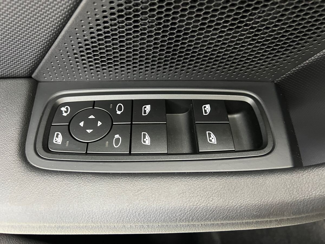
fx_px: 244
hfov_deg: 67.3
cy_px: 122
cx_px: 162
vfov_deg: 53.1
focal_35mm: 26
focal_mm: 5.7
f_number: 1.5
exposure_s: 1/37
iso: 640
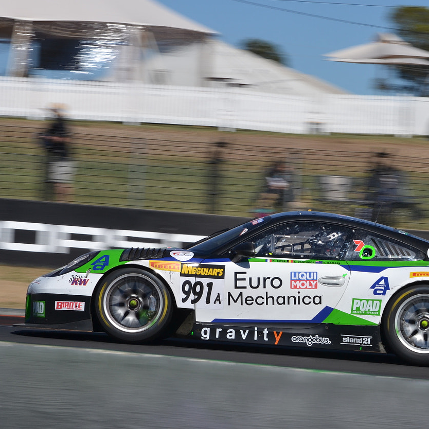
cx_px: 292
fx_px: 2914
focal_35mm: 208
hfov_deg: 8.4
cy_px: 253
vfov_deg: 8.4
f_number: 14
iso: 100
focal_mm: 85
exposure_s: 1/200
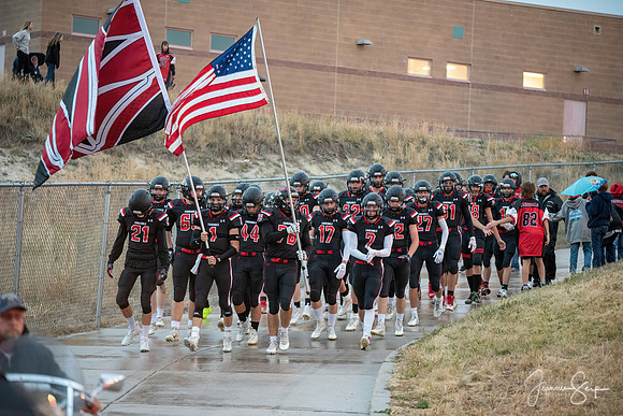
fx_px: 2337
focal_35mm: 135
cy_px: 208
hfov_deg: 15.2
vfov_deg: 10.2
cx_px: 312
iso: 6400
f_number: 2.8
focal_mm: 135
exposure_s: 1/160
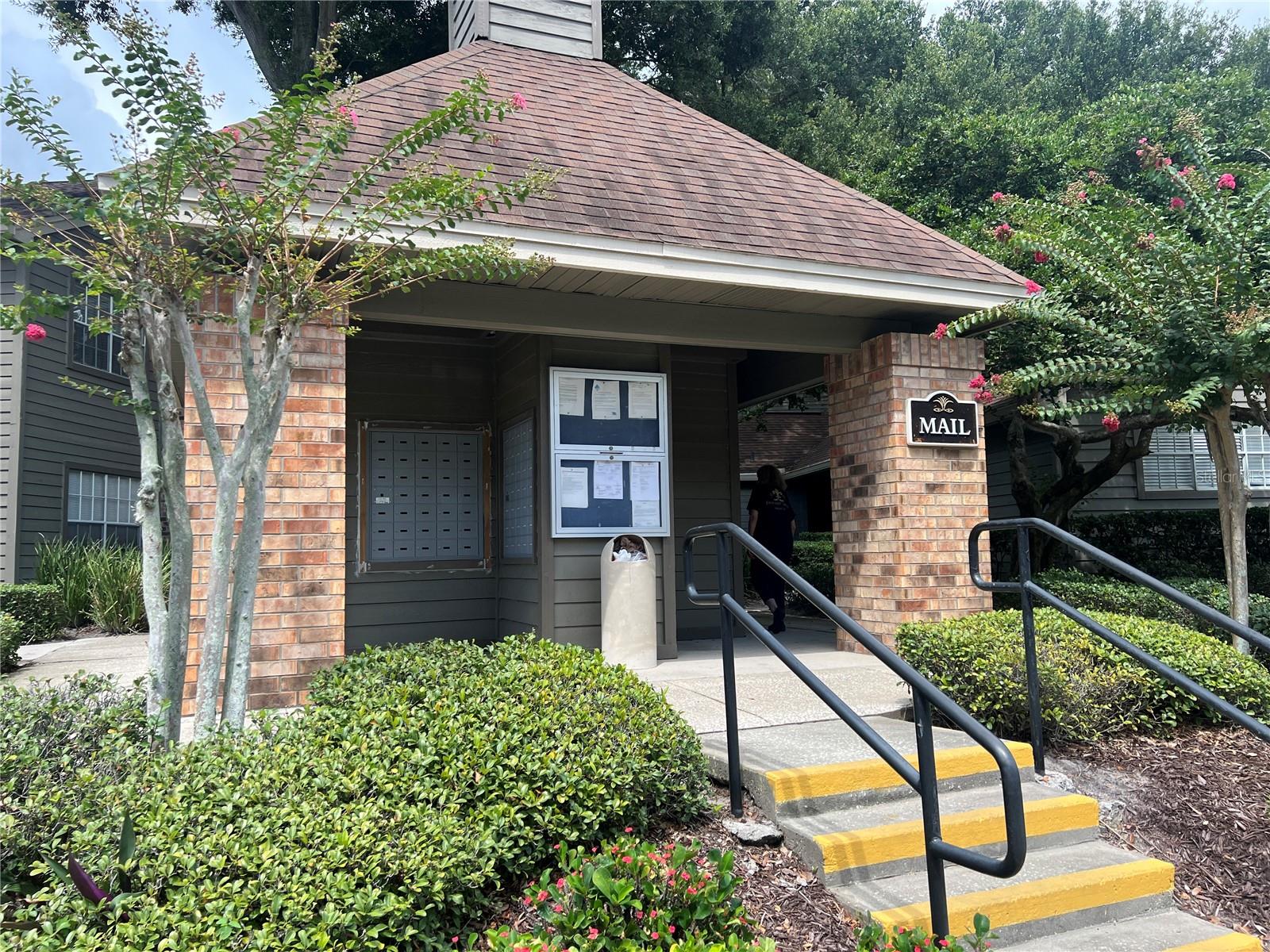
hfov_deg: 67.3
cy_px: 476
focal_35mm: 26
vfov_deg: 53.1
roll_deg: +2.2
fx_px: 954
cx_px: 635
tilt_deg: +5.2
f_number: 1.5
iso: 50
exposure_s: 1/1159
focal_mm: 5.7
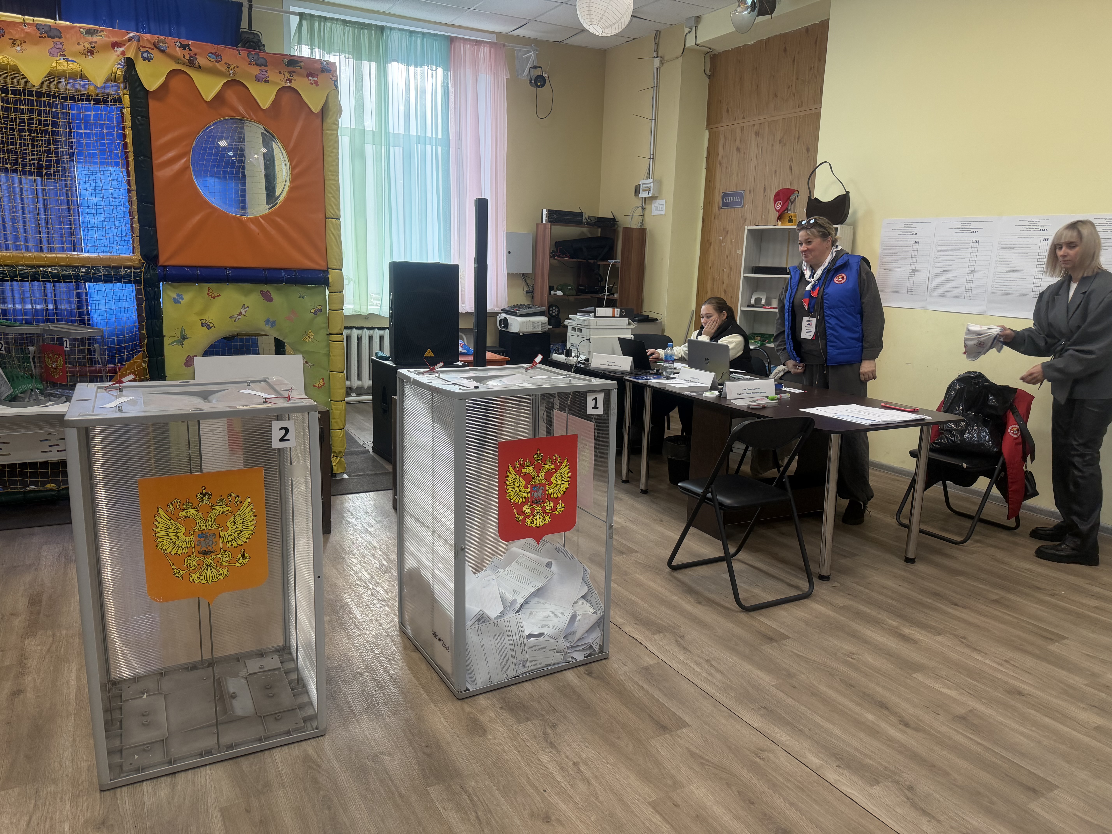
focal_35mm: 24
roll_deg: -1.1
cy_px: 417
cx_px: 556
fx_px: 771
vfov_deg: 56.8
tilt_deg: -11.2
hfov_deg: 71.6
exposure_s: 1/100
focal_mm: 6.76
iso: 160
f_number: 1.78
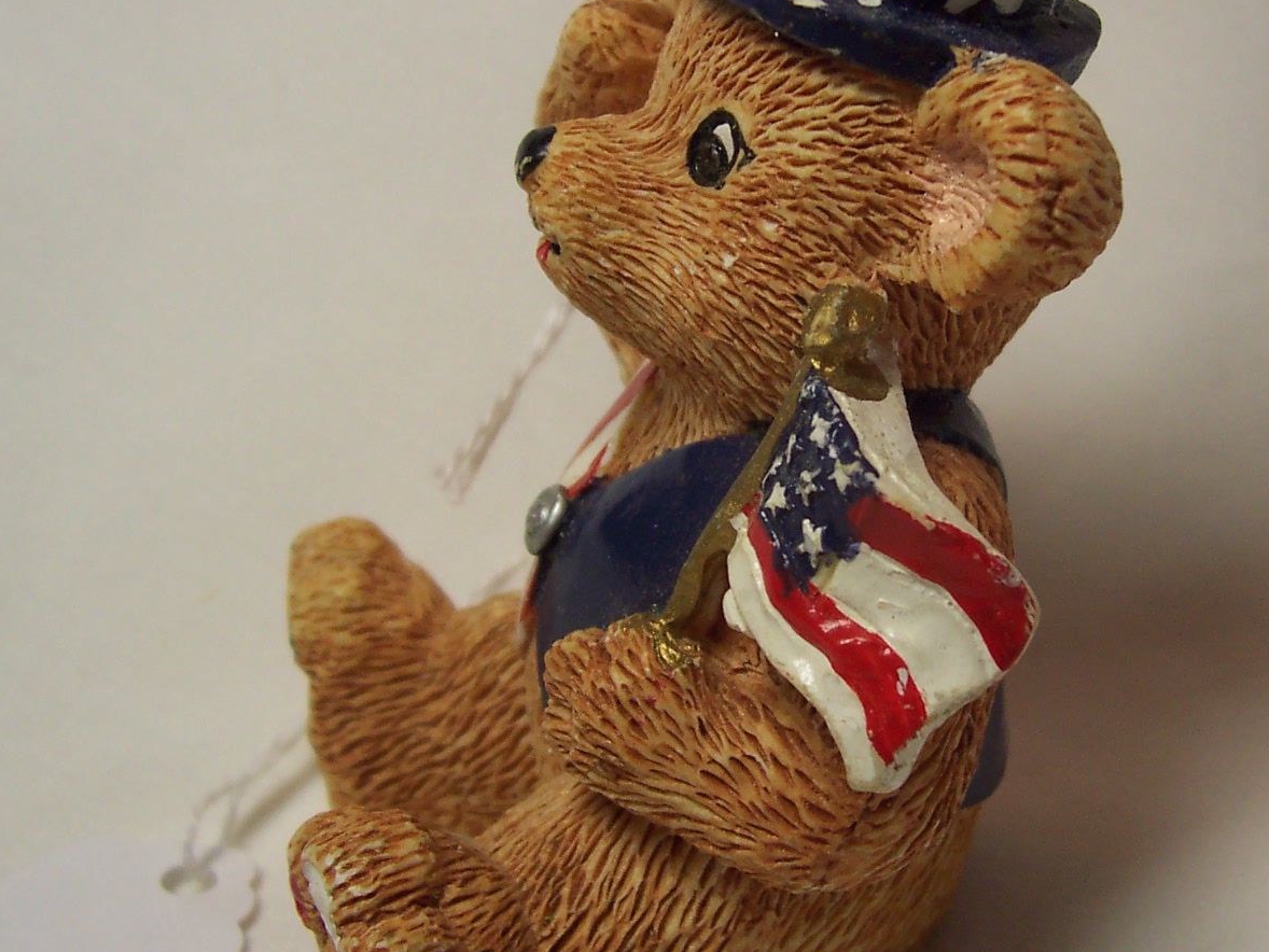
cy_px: 395
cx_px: 852
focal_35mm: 52
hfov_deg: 36.4
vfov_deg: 28.0
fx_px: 1907
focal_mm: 5.6
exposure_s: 1/90
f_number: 2.8
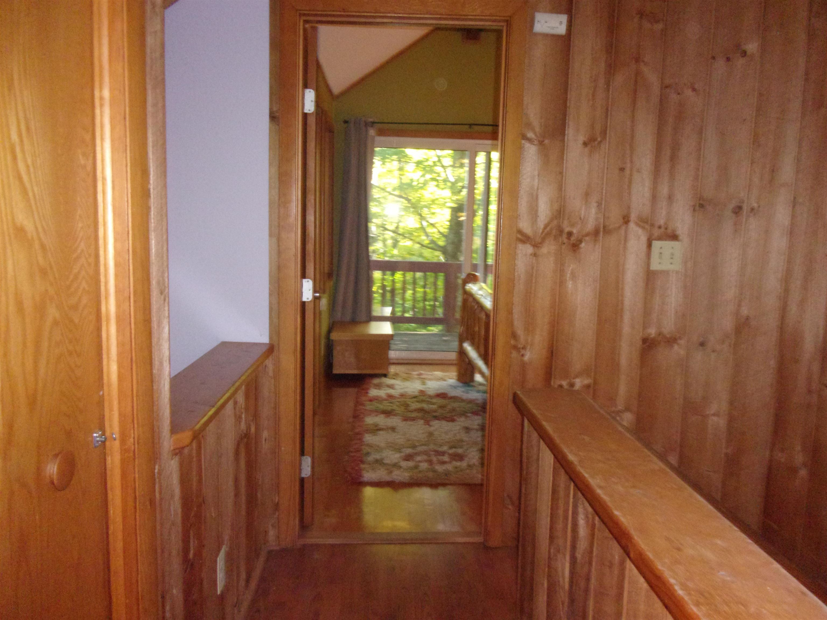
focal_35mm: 28
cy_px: 310
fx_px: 669
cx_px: 414
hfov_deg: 63.4
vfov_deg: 49.7
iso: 640
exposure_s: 1/34
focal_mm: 5.1
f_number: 3.9
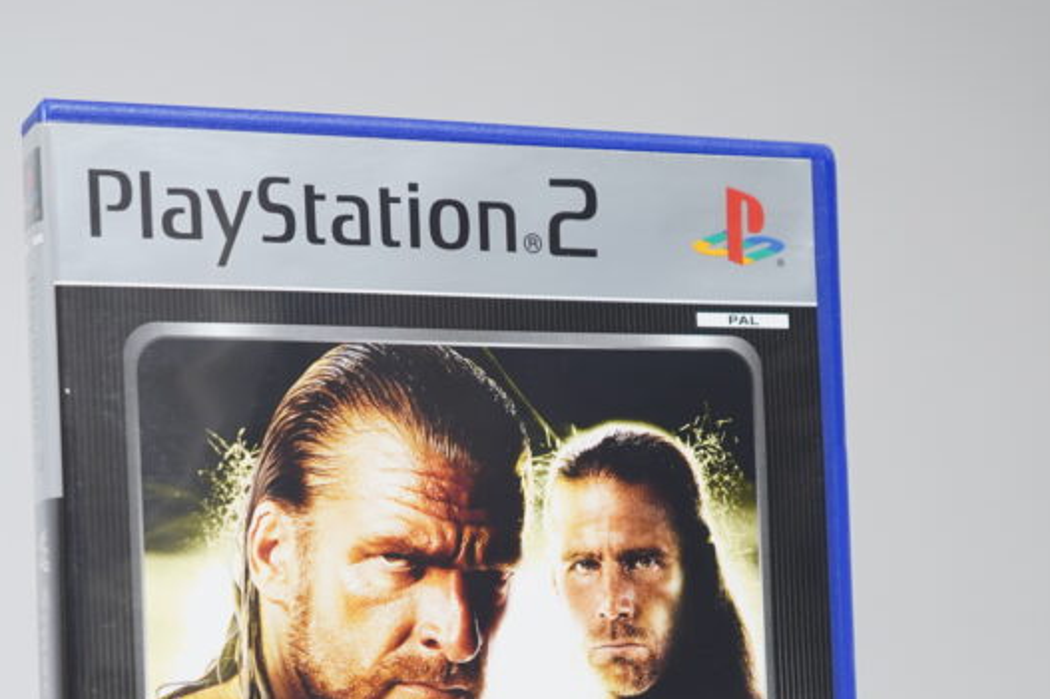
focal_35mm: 82
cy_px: 723
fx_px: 2391
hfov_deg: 24.8
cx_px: 458
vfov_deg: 16.3
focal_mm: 36
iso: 640
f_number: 5
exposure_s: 1/25
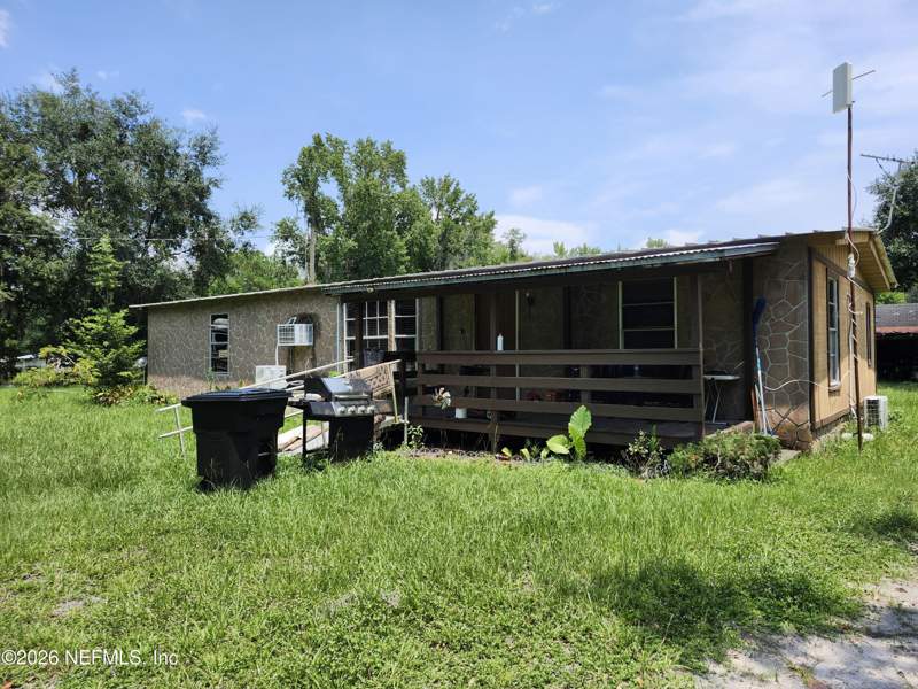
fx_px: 610
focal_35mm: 23
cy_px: 344
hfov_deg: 73.9
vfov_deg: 58.9
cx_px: 459
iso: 25
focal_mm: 5.54
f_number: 1.8
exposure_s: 1/1167
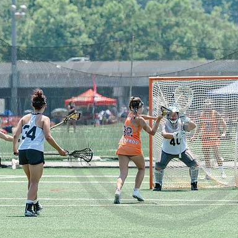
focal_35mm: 510
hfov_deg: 3.4
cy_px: 123
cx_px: 183
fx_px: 3967
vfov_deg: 3.4
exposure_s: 1/1600
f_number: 5
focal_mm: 200
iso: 400
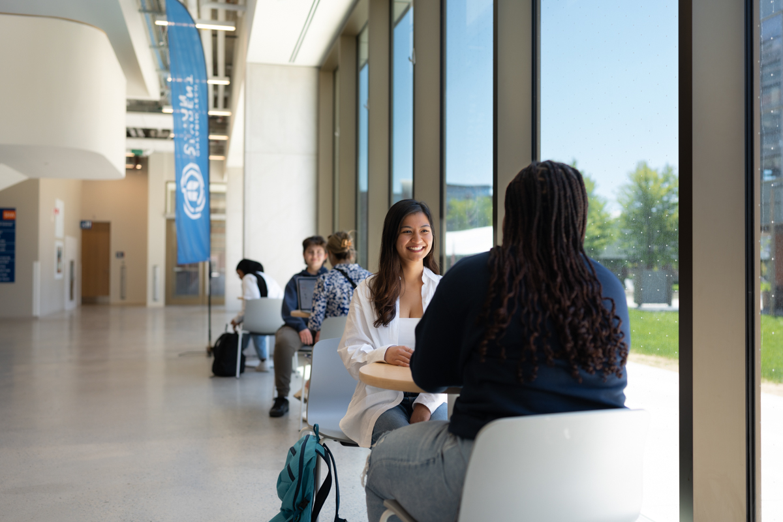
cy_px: 261
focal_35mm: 35
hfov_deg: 54.4
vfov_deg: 37.9
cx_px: 392
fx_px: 761
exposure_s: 1/640
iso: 100
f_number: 2
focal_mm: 35
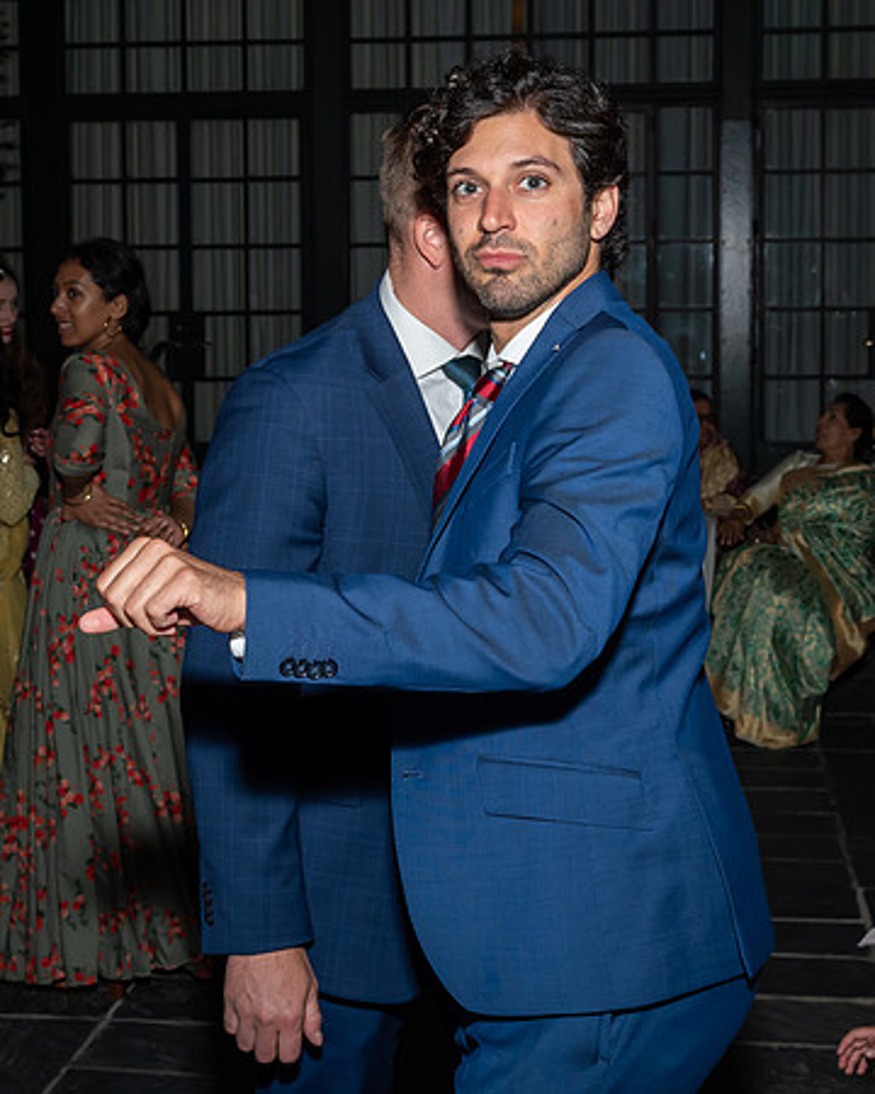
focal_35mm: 66
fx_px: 2125
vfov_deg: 28.8
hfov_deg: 23.3
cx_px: 446
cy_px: 440
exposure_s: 1/250
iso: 500
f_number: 5.6
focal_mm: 26
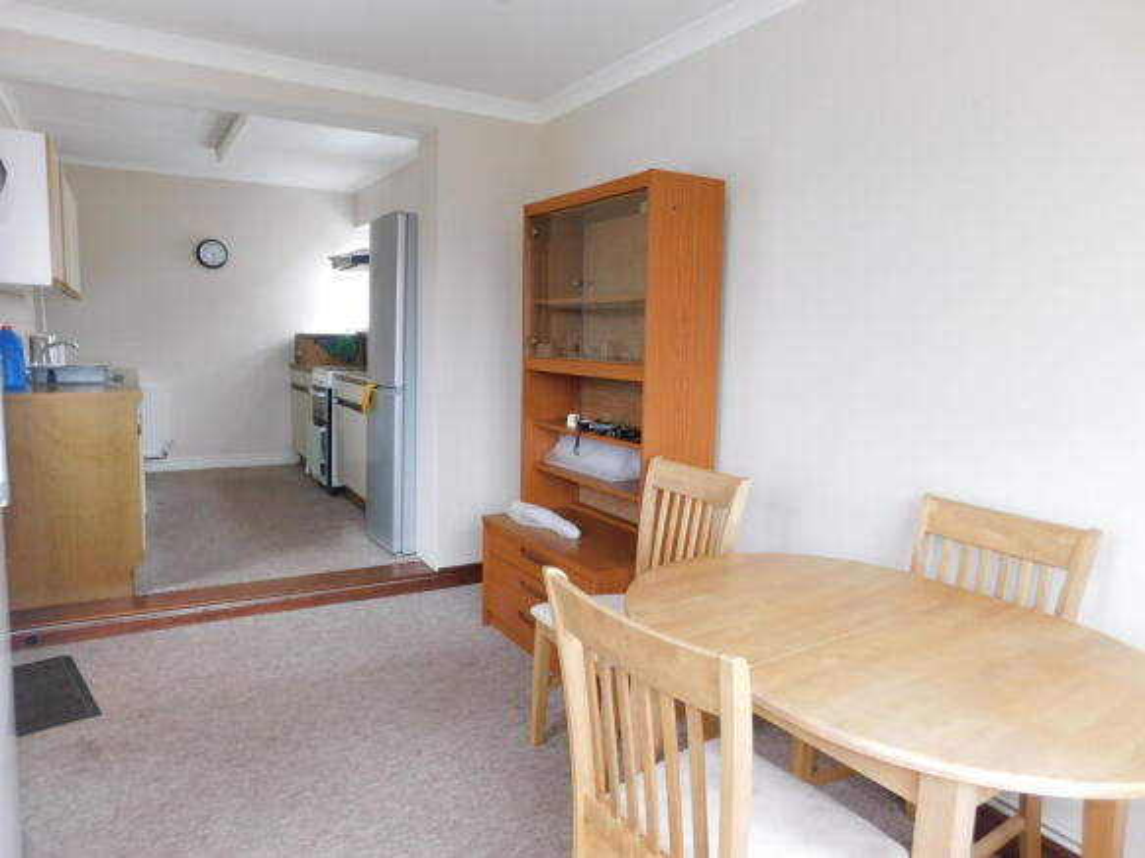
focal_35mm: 23
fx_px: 761
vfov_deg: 58.9
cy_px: 429
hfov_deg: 73.9
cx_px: 572
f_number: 3
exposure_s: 1/30
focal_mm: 4
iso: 125
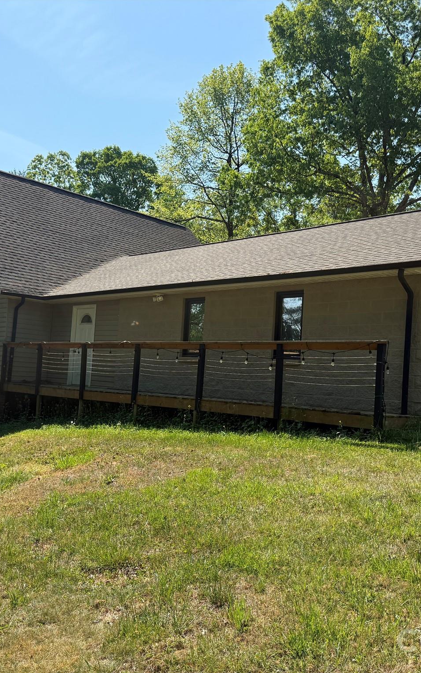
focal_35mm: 34
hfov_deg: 37.3
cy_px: 336
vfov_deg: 56.7
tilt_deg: +4.3
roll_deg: -3.3
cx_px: 211
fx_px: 624
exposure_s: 1/3759
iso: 100
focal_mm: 6.76
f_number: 1.78
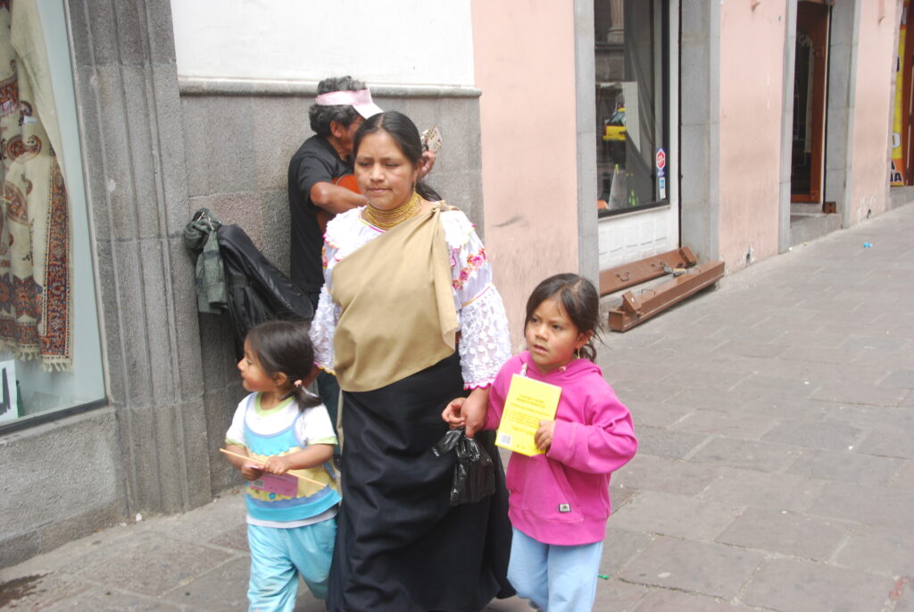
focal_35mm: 44
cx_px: 457
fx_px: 1105
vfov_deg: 30.9
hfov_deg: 44.9
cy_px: 306
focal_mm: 29
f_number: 9
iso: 200
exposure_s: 1/125
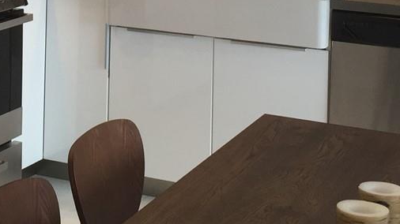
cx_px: 33
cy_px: -97
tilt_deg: -2.0
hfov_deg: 20.9
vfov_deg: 11.6
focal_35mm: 100
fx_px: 1060
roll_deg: -1.5
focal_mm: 4.15
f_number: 2.2
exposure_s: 1/100
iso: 40
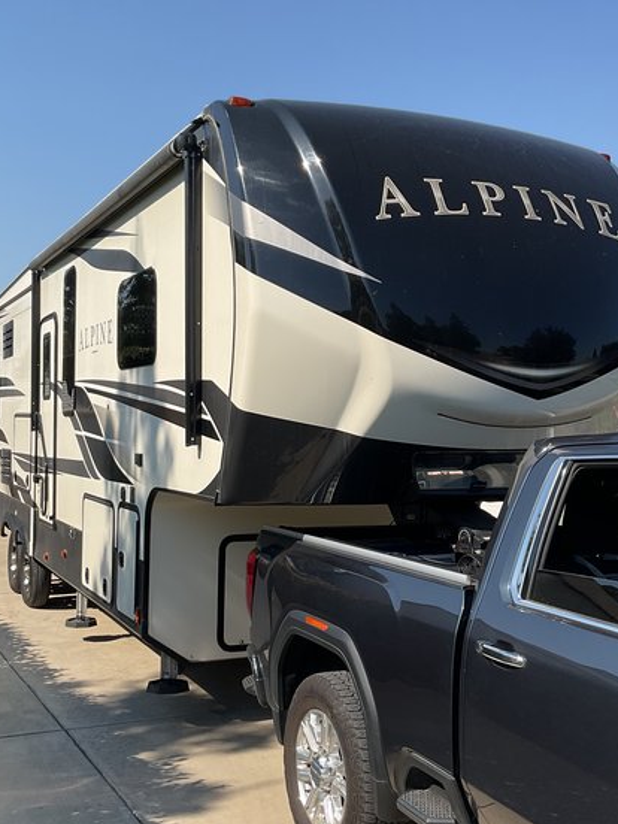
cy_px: 442
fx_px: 1000
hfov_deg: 34.3
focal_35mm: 42
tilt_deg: +0.9
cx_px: 288
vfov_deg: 44.8
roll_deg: -3.5
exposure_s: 1/1912
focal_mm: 3
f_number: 1.8
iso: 16
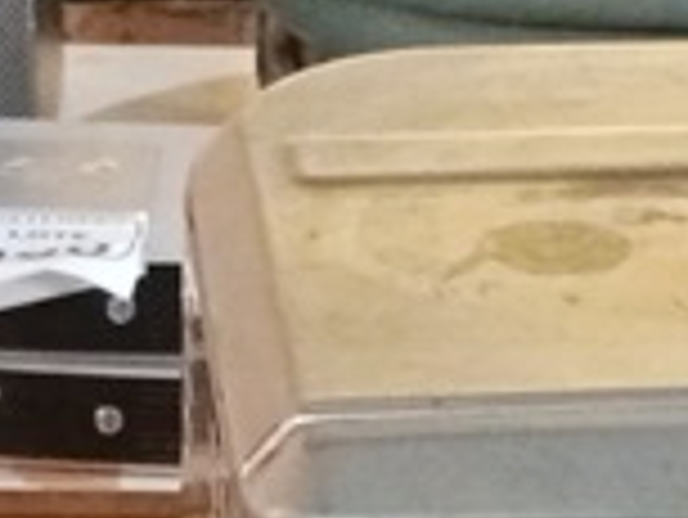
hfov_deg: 10.9
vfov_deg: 7.3
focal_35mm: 180
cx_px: 157
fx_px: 3580
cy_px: 1568
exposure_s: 1/20
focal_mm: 3.98
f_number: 1.8
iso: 1282
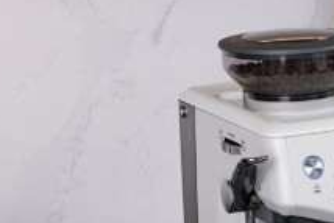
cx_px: 393
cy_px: 253
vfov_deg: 7.0
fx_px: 1820
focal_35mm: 196
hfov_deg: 10.3
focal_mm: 70
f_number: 6.3
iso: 200
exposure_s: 1/250
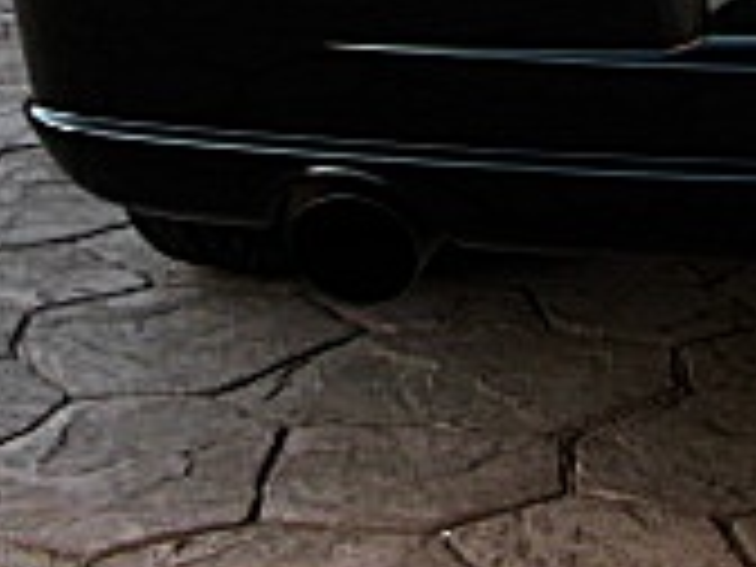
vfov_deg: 10.4
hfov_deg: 13.6
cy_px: -346
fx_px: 2992
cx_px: 1116
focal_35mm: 137
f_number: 2.8
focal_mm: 6.3
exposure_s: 1/100
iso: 100
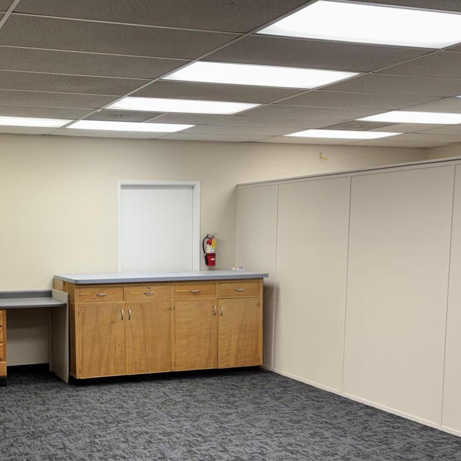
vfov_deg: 35.1
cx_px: 117
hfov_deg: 34.6
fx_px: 723
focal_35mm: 48
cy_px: 291
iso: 80
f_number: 1.6
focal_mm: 5.96
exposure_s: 1/120
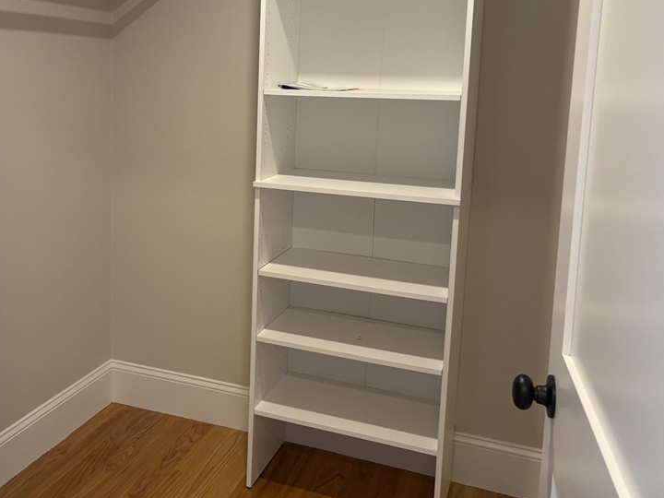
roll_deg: -0.3
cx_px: 228
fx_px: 710
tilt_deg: -6.6
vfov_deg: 38.2
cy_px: 160
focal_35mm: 37
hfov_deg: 49.4
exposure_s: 1/60
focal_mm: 5.96
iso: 125
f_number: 1.6
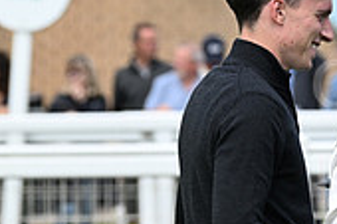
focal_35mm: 530
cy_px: 205
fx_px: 4957
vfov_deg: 2.6
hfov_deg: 3.9
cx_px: 573
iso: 500
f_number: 5
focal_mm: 155
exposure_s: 1/2000
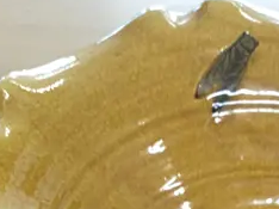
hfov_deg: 17.0
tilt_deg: -57.9
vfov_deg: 11.5
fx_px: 918
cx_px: 250
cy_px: 442
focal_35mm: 114
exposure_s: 1/100
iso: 100
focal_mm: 4.25
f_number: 1.8
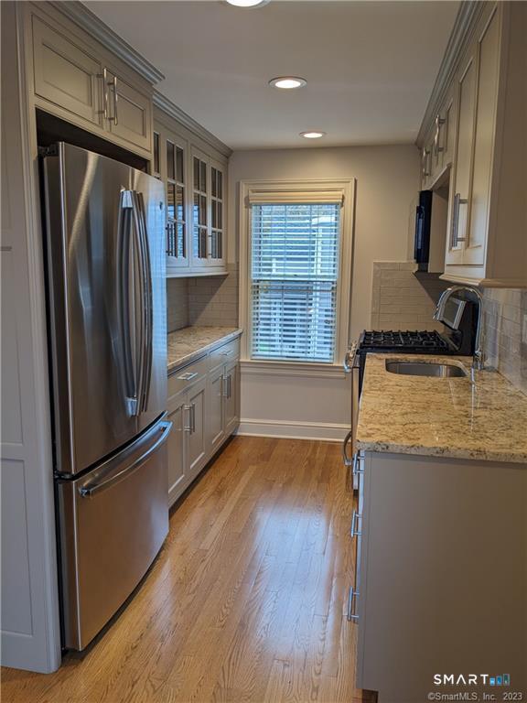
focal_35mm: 27
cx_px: 264
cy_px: 352
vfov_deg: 65.3
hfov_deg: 51.4
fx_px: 548
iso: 44
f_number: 1.73
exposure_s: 1/121
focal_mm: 4.38
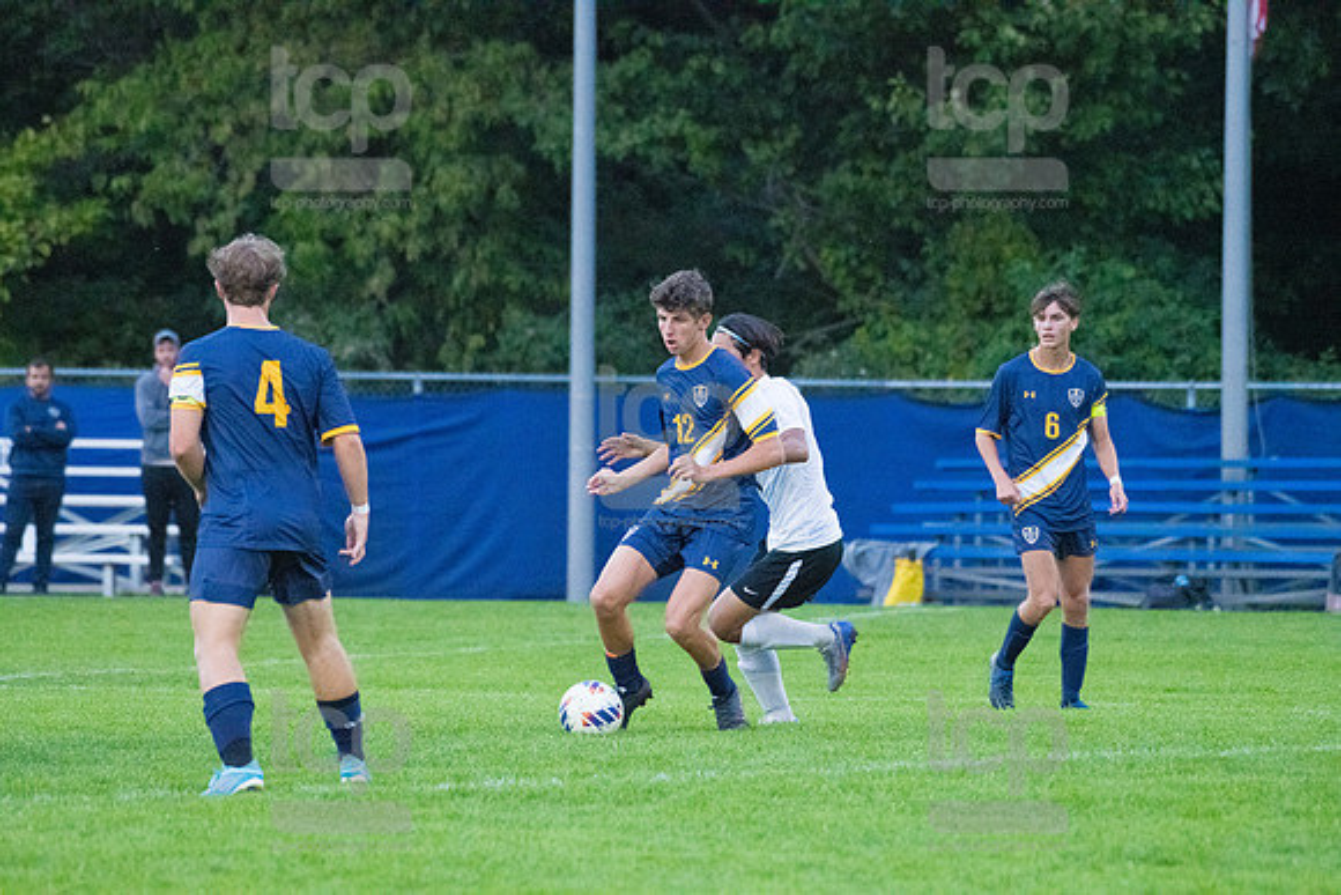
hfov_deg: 7.4
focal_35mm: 280
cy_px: 448
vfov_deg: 4.9
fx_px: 10432
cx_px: 670
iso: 6400
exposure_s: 1/2000
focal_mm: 280
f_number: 5.6
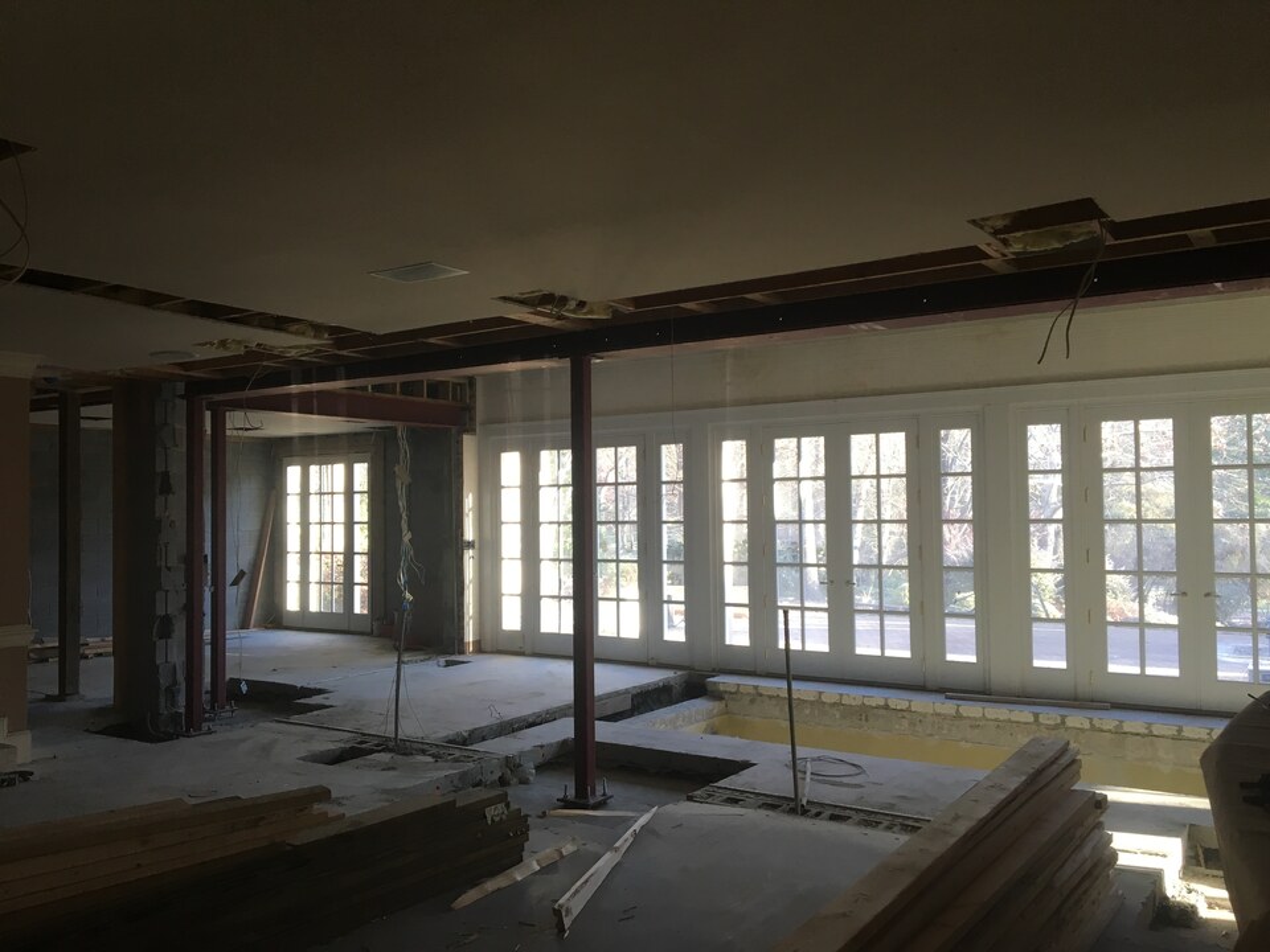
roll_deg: +1.3
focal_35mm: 29
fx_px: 1064
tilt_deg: +1.6
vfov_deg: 48.2
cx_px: 635
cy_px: 476
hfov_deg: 61.7
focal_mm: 4.15
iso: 32
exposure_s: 1/30
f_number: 2.2
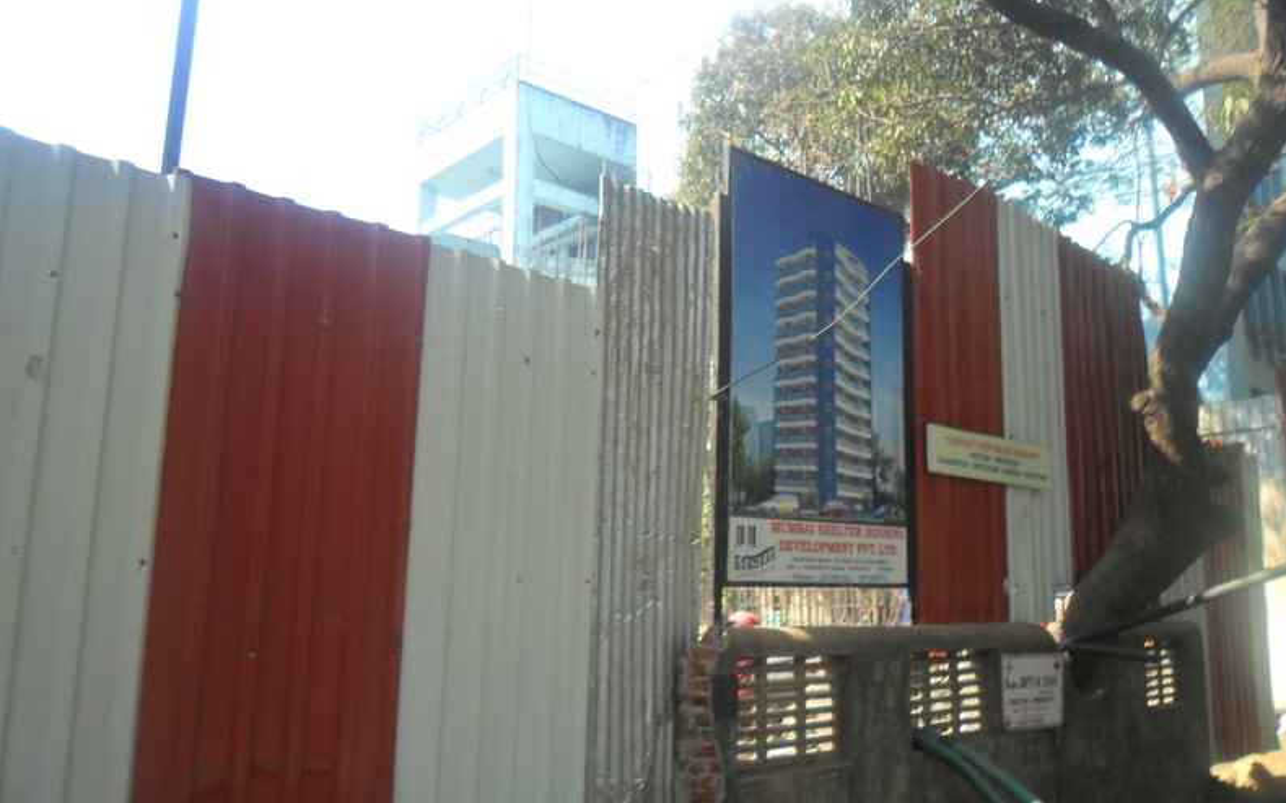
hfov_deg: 64.7
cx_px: 650
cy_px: 433
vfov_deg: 43.1
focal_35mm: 29
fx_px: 1016
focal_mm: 4.9
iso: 100
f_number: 3.5
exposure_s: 1/180
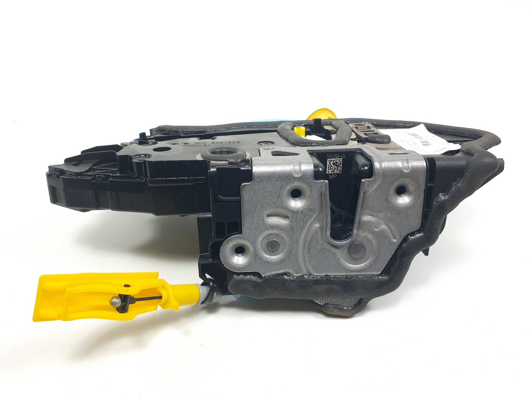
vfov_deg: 53.1
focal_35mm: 26
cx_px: 266
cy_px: 199
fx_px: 399
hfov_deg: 67.3
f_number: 2.4
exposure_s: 1/159
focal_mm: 4.3
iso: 50
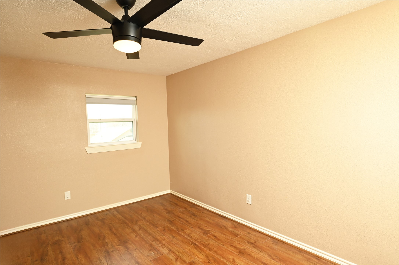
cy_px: 132
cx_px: 200
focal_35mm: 20
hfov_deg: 84.0
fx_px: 221
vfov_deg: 61.9
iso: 800
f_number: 8
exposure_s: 1/80
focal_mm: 20
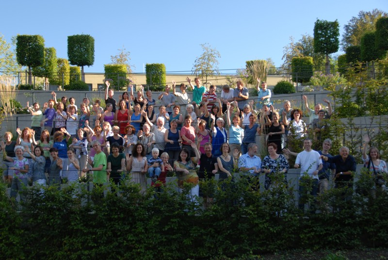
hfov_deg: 37.8
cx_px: 194
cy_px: 130
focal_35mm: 52
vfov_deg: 25.8
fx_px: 567
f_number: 4.2
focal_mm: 35
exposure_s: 1/45
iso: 100
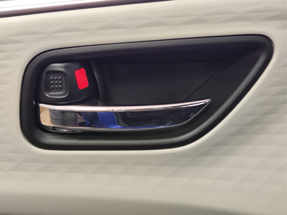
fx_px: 381
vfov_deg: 31.5
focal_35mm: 46
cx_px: 144
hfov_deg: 41.2
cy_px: 108
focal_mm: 6.19
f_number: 1.65
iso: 1000
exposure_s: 1/25
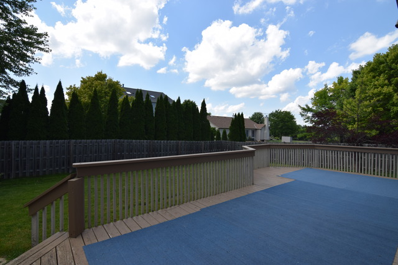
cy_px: 132
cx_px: 199
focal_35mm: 16
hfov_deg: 95.0
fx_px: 182
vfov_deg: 72.1
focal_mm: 11
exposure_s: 1/320
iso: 200
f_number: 9
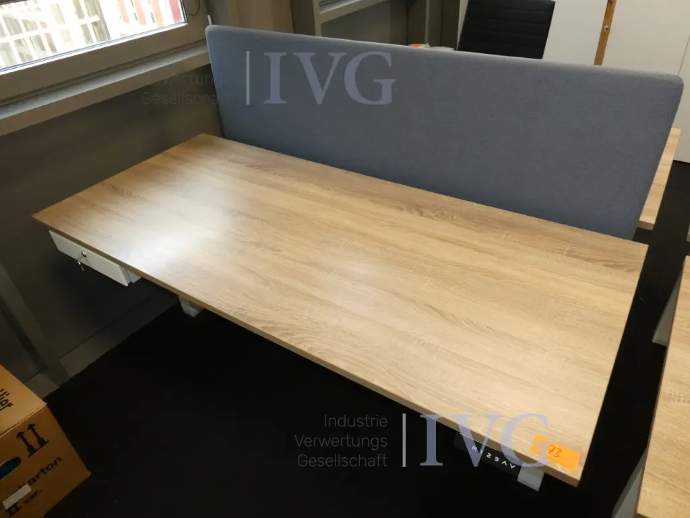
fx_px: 478
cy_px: 259
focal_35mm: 24
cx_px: 345
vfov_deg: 56.8
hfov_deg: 71.6
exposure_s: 1/60
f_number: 3.3
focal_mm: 4.3
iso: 250
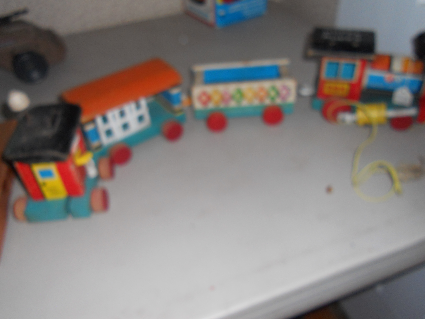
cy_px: 160
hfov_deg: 56.8
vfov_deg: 44.2
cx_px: 212
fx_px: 393
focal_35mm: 32
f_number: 8.8
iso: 200
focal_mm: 5.8
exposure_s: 1/25
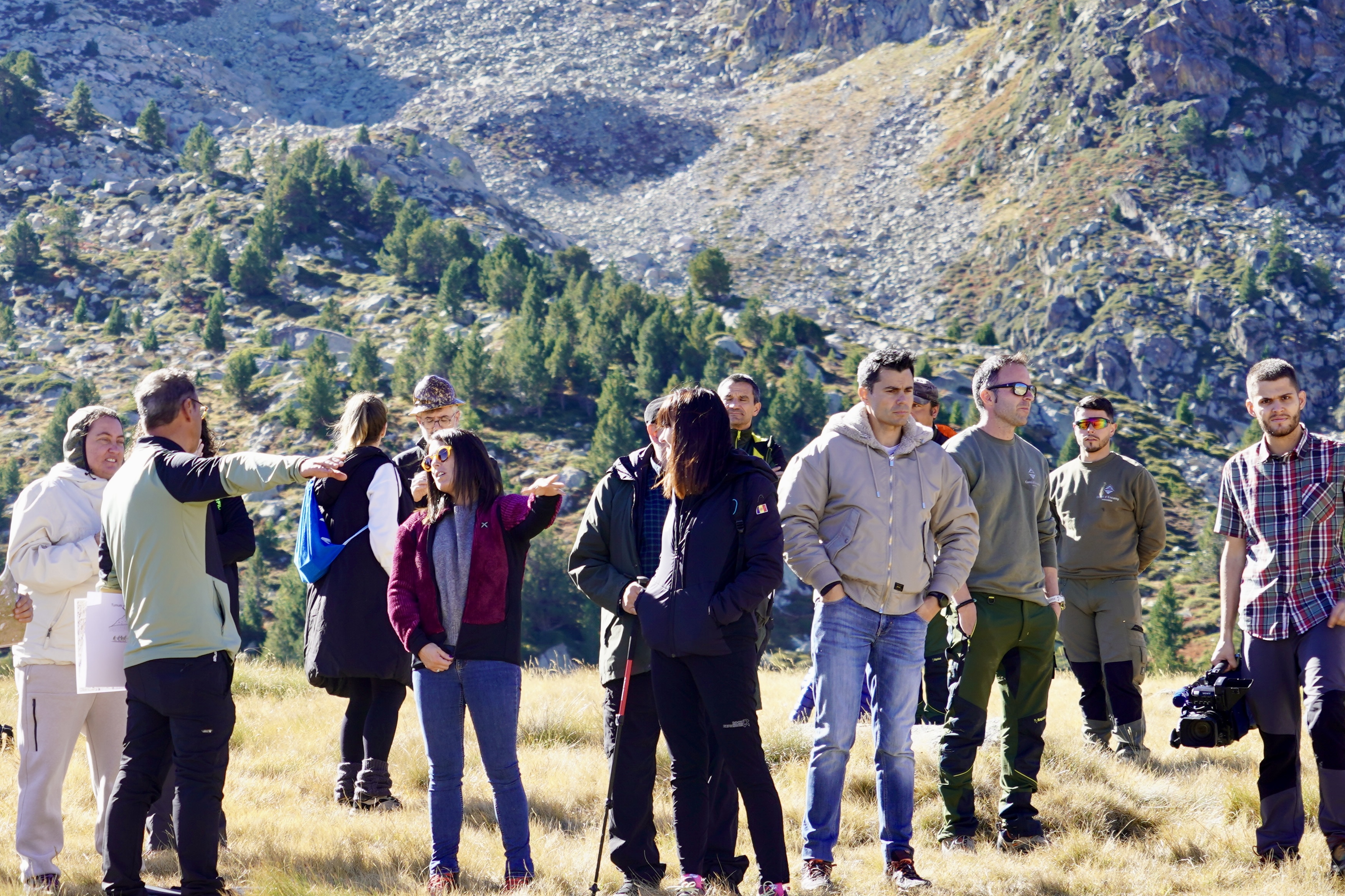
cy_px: 543
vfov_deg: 10.0
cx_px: 399
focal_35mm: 137
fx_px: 5118
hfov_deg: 14.9
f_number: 5.6
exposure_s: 1/125
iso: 100
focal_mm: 80
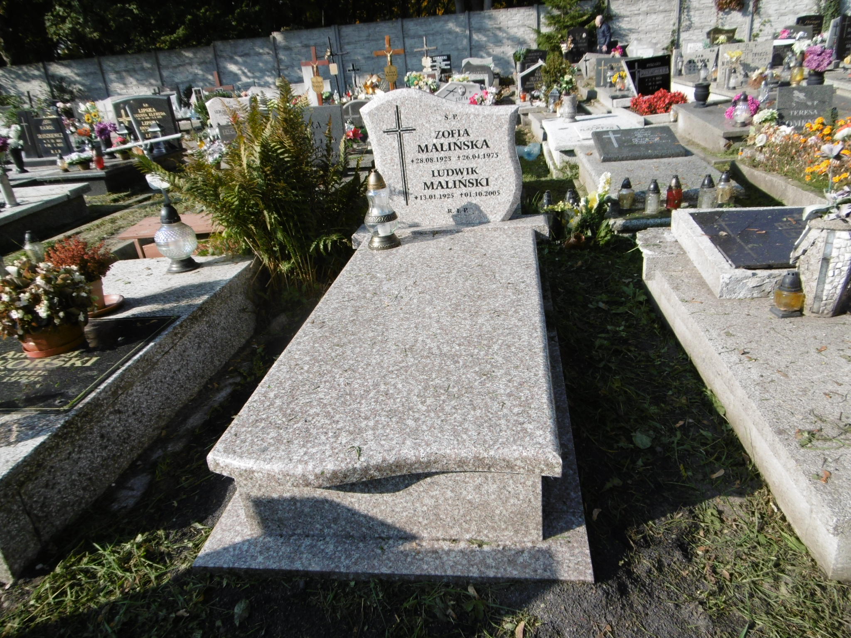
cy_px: 319
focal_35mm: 24
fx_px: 590
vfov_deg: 56.8
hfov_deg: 71.6
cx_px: 426
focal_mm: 4.3
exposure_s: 1/800
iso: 100
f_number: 3.1
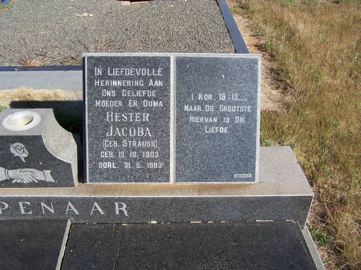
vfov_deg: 37.7
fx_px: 396
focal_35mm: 38
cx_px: 180
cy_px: 135
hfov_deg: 49.0
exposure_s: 1/750
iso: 80
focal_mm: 6.3
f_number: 4
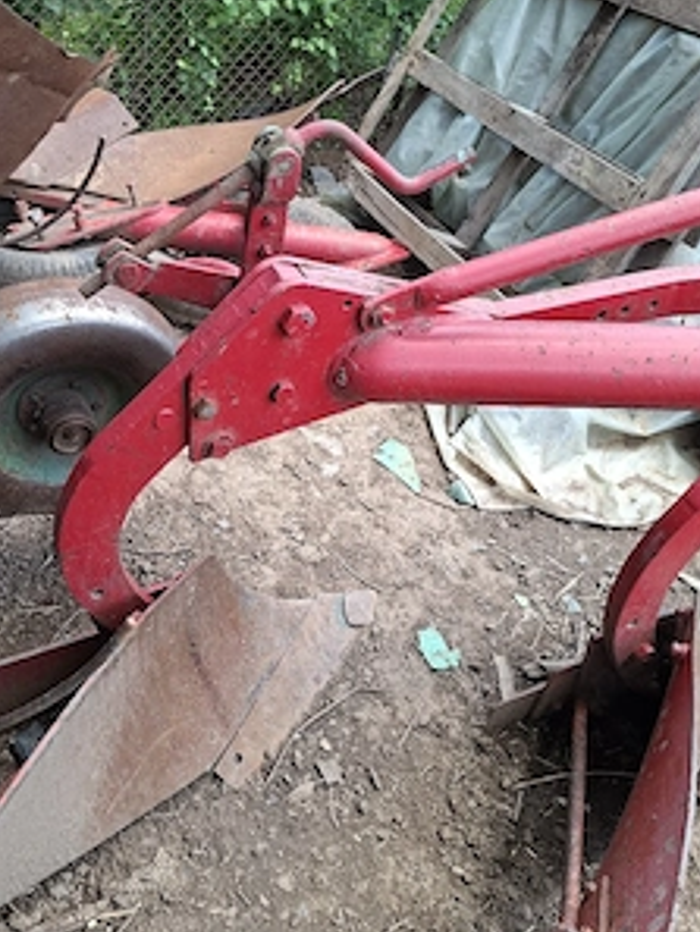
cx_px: 264
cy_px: 414
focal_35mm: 31
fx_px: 835
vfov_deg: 58.2
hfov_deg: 45.1
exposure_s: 1/141
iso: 50
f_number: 1.8
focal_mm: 5.54
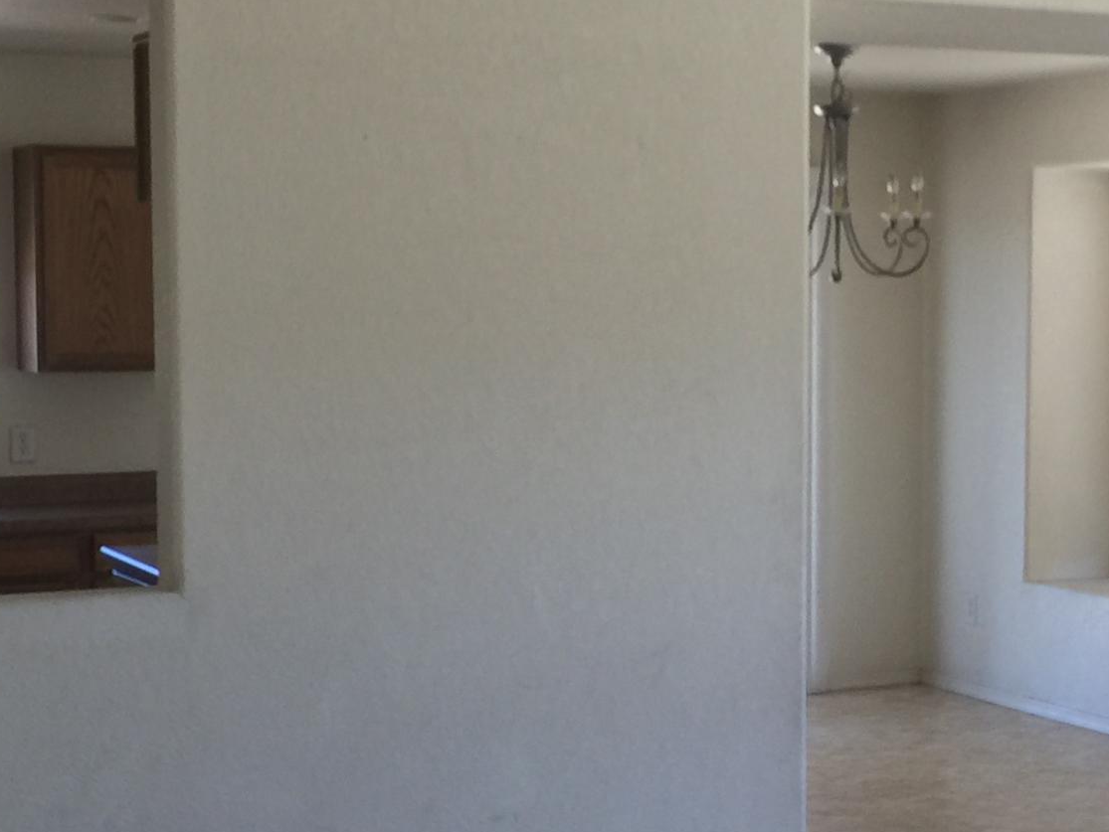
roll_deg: -0.7
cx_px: 762
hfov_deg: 24.9
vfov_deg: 18.9
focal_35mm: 78
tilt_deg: -4.3
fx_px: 2500
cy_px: 478
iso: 32
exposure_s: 1/40
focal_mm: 4.15
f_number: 2.2
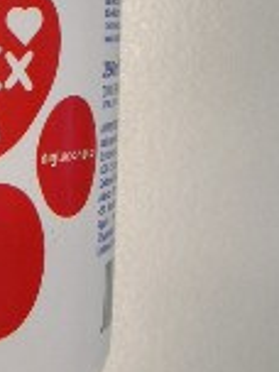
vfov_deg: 20.7
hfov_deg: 15.4
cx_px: -76
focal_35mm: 92
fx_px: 989
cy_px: 12
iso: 50
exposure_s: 1/14.1
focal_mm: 5.8
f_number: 3
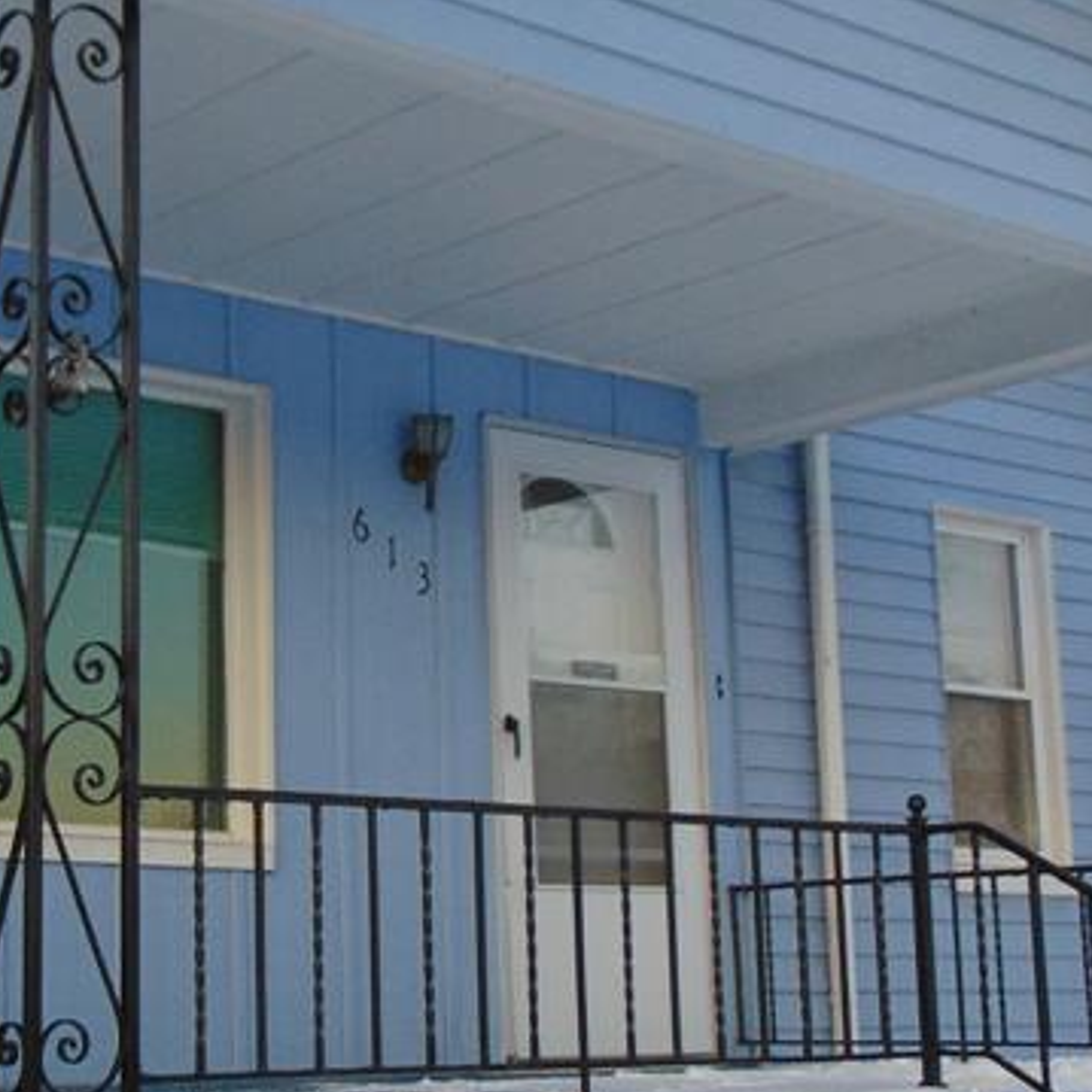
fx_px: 2248
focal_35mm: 63
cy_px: 627
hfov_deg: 26.4
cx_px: 100
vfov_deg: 27.3
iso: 80
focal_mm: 4.5
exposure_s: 1/50
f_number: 3
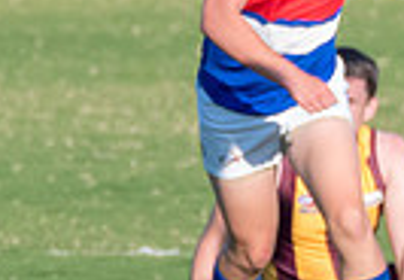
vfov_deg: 0.3
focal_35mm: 4730
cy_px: 85
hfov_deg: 0.4
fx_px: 53699
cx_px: 184
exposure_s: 1/1600
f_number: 7.1
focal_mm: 550
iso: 800
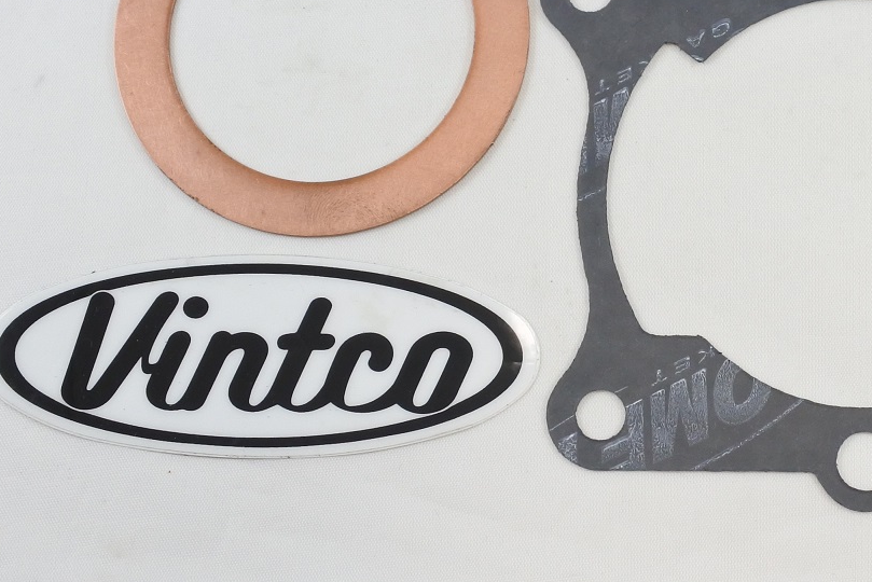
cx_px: 660
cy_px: 27
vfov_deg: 19.8
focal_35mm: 67
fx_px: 1623
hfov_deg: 29.6
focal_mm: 12.8
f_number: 4
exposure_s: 1/160
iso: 400
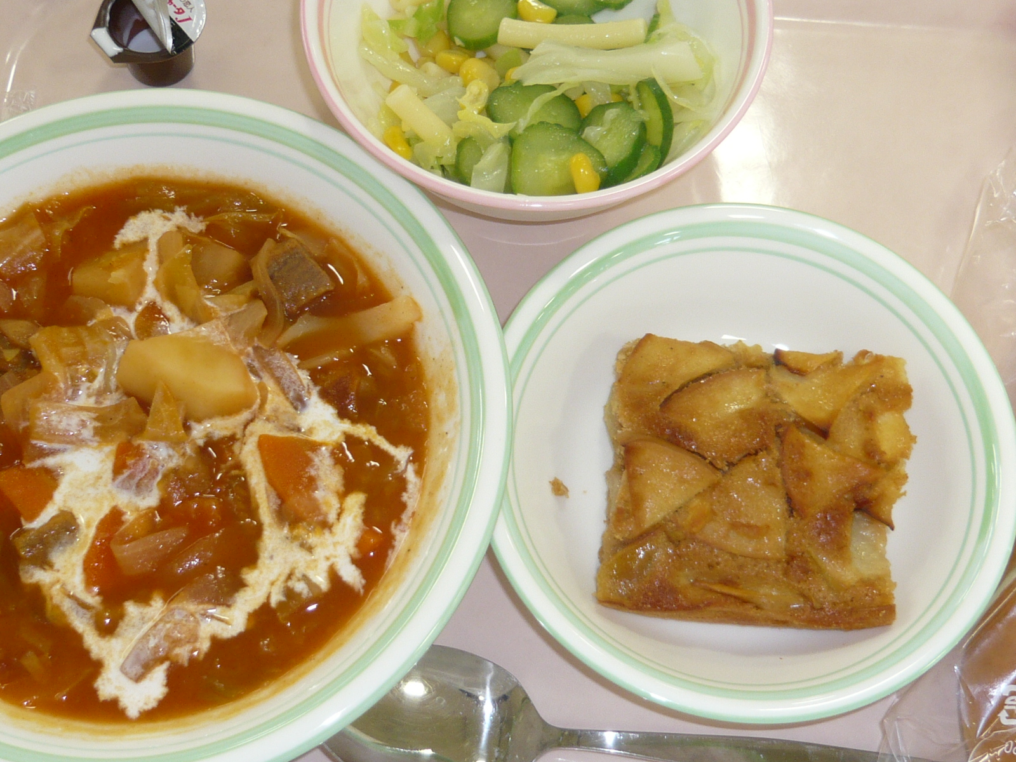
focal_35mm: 54
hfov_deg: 35.5
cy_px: 381
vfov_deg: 27.0
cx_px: 508
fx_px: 1585
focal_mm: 5.8
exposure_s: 1/30
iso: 100
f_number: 3.1
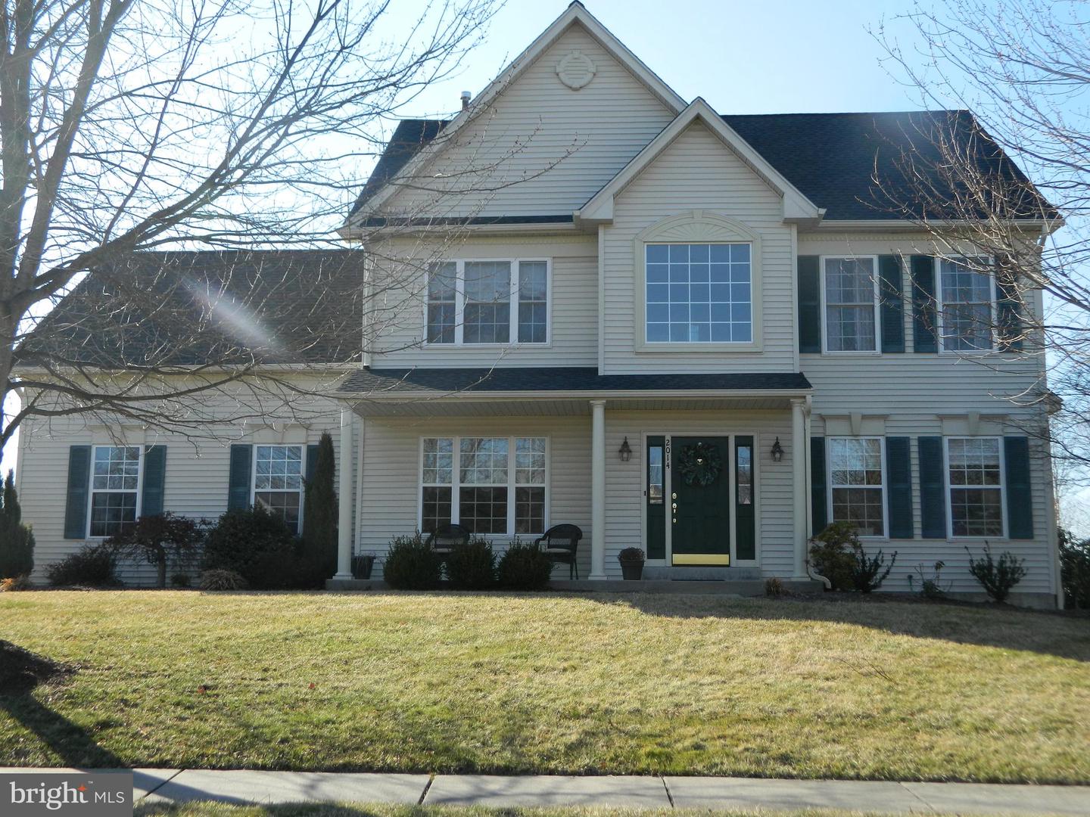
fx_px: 1291
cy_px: 408
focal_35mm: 41
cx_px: 545
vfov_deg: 35.1
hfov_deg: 45.8
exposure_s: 1/400
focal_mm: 7.3
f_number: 3.5
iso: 80
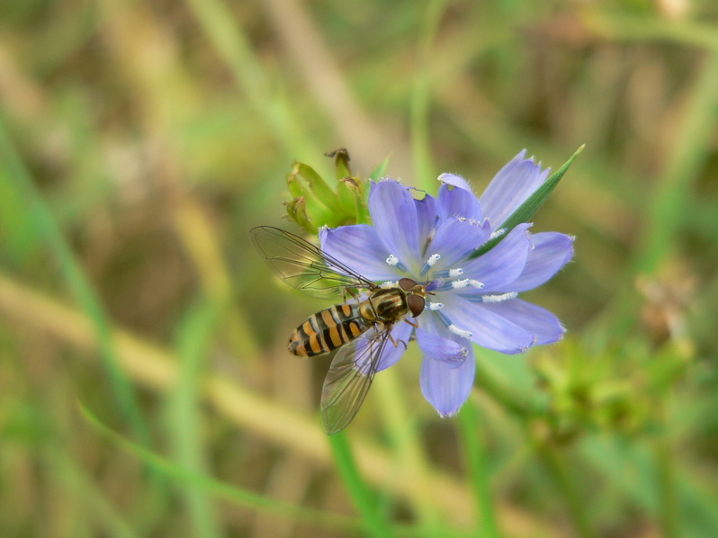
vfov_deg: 19.1
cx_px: 359
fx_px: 1597
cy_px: 265
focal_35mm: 77
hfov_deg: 25.3
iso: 80
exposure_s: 1/80
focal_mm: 12
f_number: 2.8
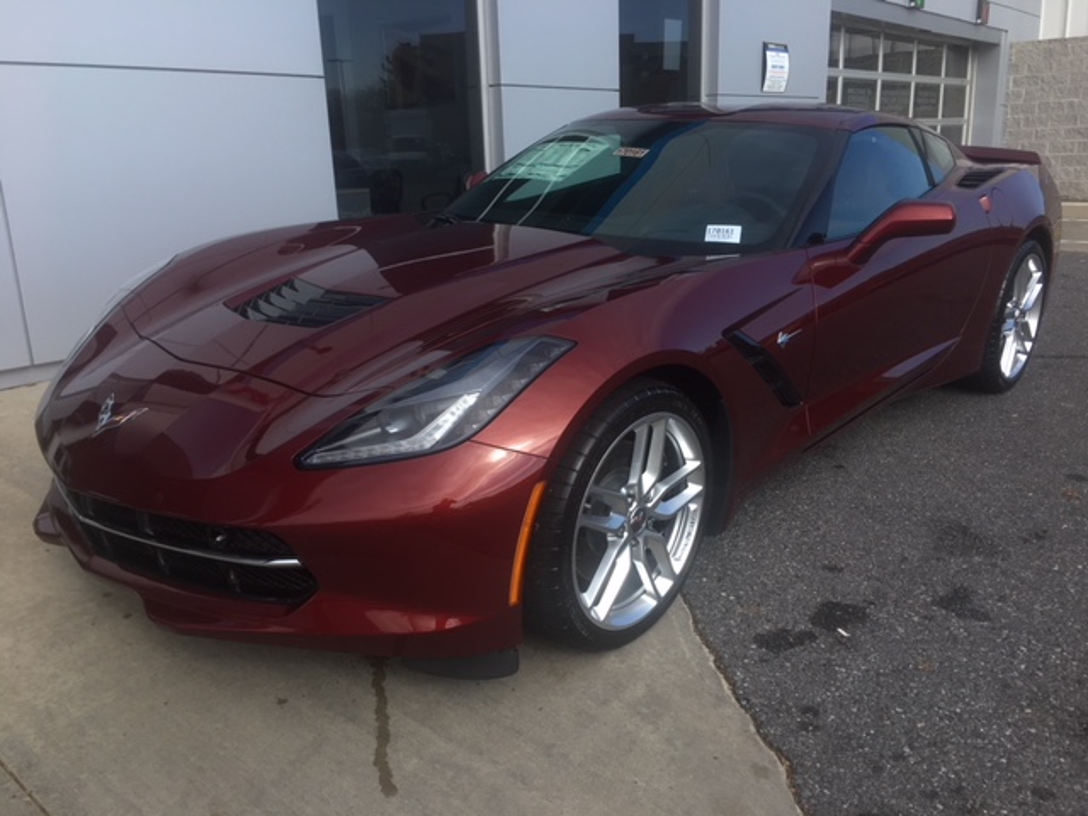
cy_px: 408
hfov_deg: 61.7
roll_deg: +2.1
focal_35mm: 29
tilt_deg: -15.6
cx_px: 544
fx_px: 911
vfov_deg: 48.2
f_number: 2.2
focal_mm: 4.15
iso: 25
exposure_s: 1/705
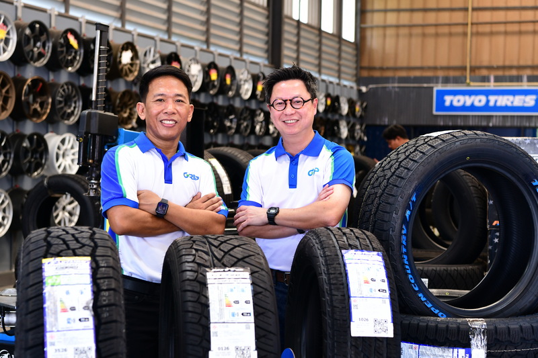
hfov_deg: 33.4
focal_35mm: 60
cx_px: 269
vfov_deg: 22.6
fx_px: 896
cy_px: 179
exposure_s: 1/100
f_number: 4.5
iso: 800
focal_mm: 60
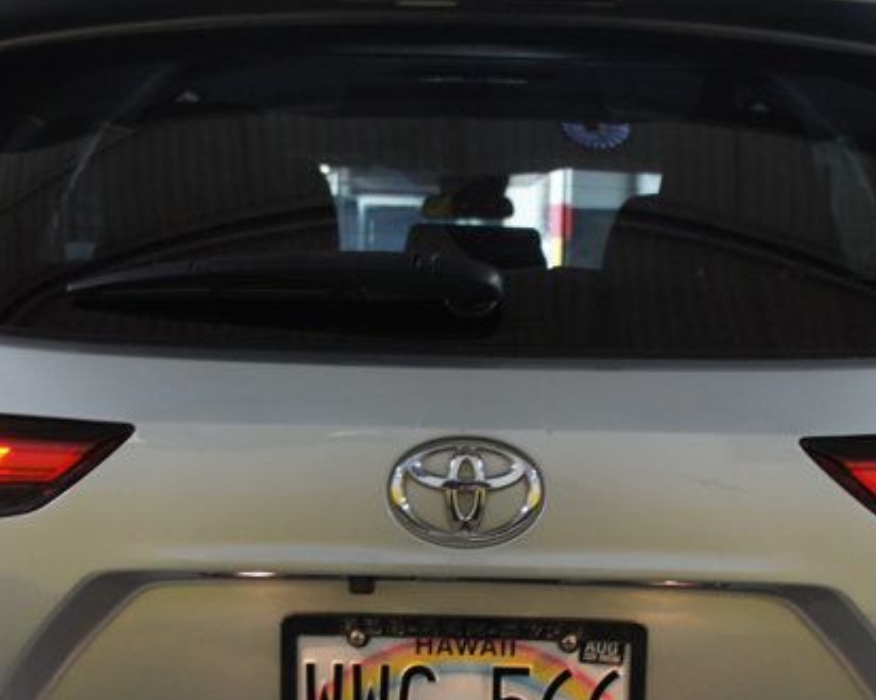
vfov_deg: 23.6
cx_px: 459
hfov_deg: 30.0
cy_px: 609
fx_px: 1632
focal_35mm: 63
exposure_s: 1/30
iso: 320
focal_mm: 18
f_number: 3.5
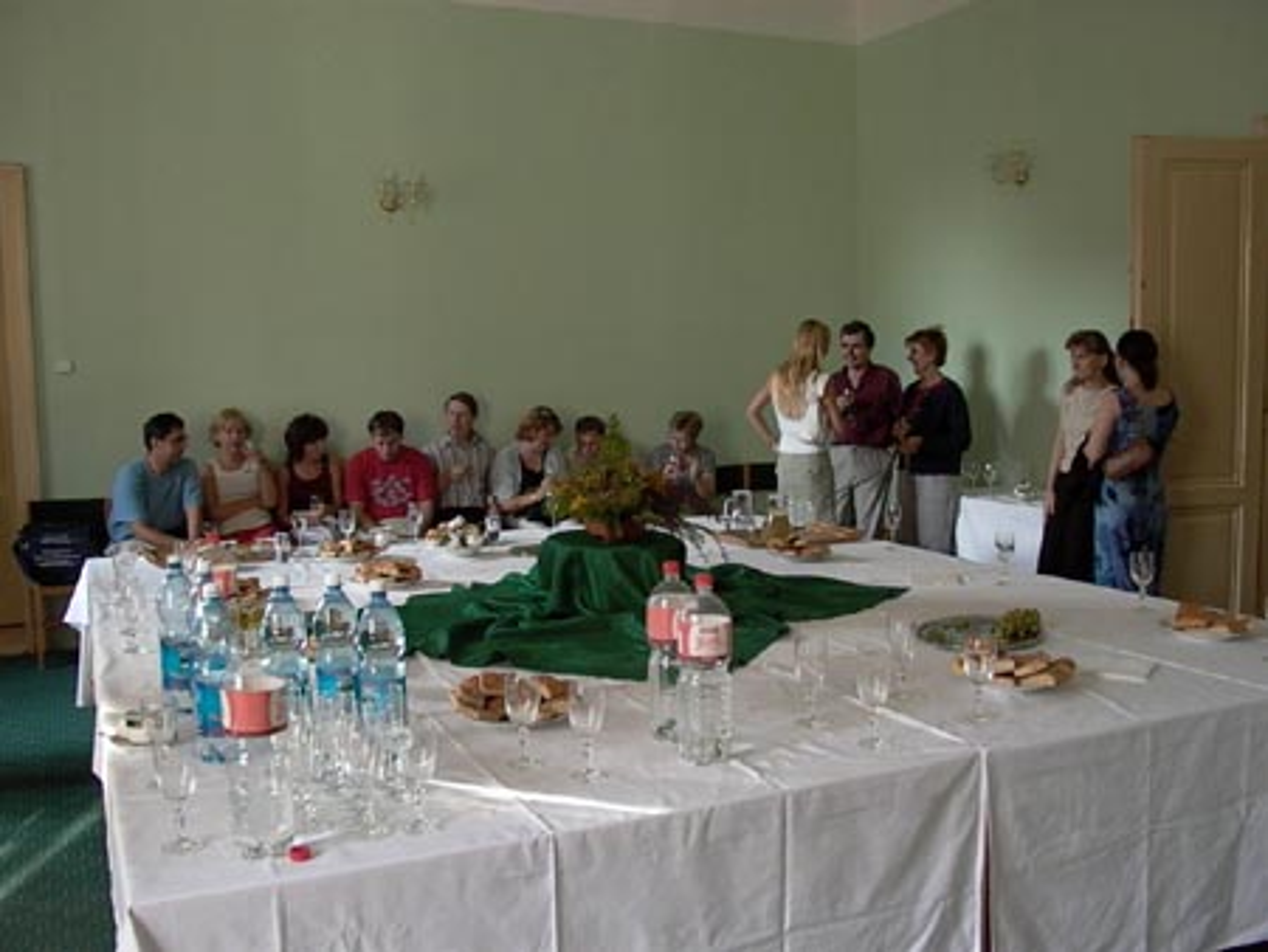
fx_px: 1209
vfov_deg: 43.0
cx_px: 634
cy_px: 476
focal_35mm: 33
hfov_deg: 55.3
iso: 100
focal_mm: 7.13
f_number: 2.04
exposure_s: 1/19.8
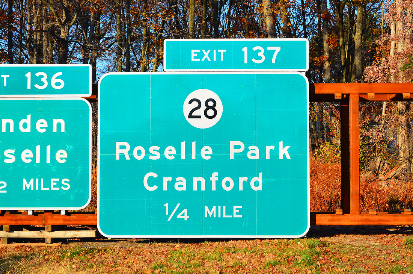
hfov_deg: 24.7
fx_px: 945
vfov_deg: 16.5
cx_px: 206
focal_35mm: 82
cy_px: 137
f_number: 6.3
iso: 100
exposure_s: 1/160
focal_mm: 55
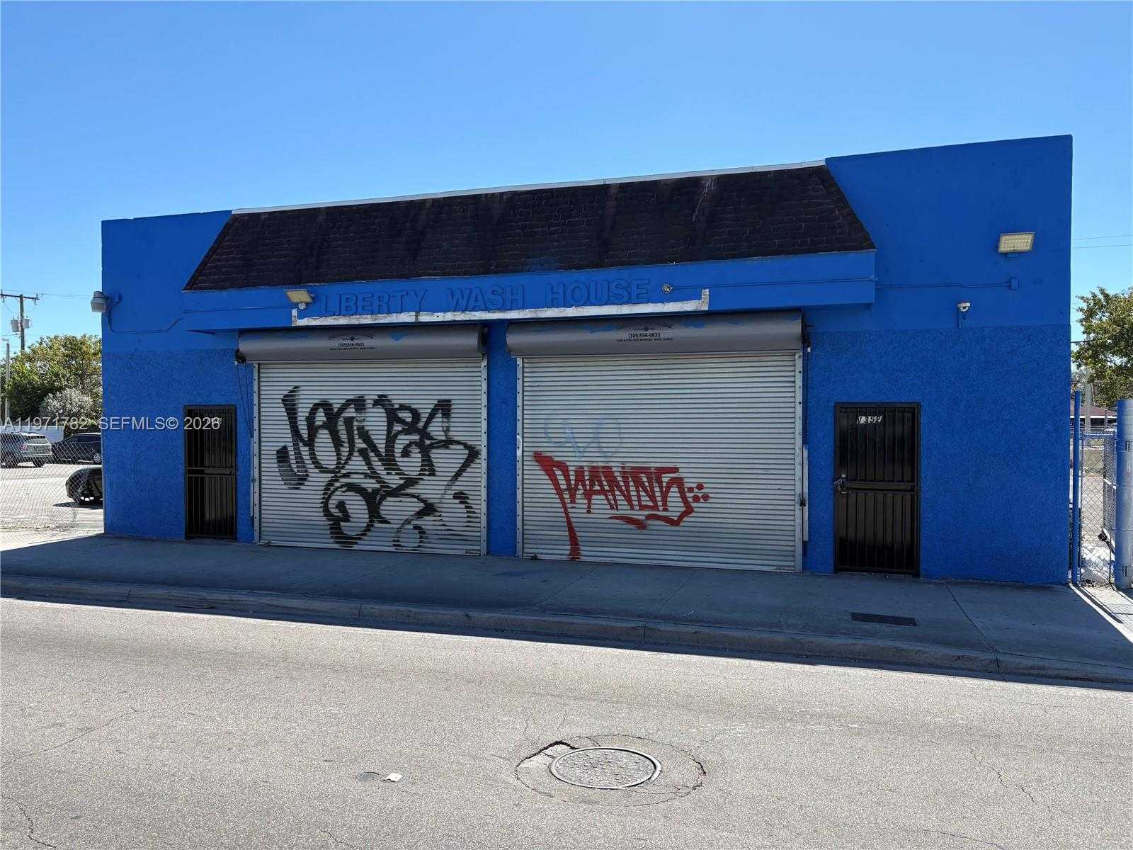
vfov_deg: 53.1
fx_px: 851
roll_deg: -0.1
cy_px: 425
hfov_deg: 67.3
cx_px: 566
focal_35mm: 26
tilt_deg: -0.3
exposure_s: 1/2141
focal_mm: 5.96
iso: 50
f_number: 1.6
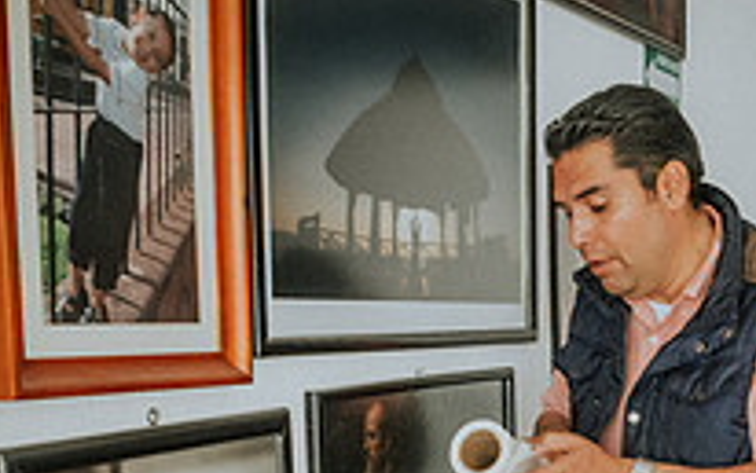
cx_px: 789
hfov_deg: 27.7
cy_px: 548
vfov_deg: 18.1
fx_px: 1422
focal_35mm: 69
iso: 1000
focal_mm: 16
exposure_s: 1/125
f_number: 3.5
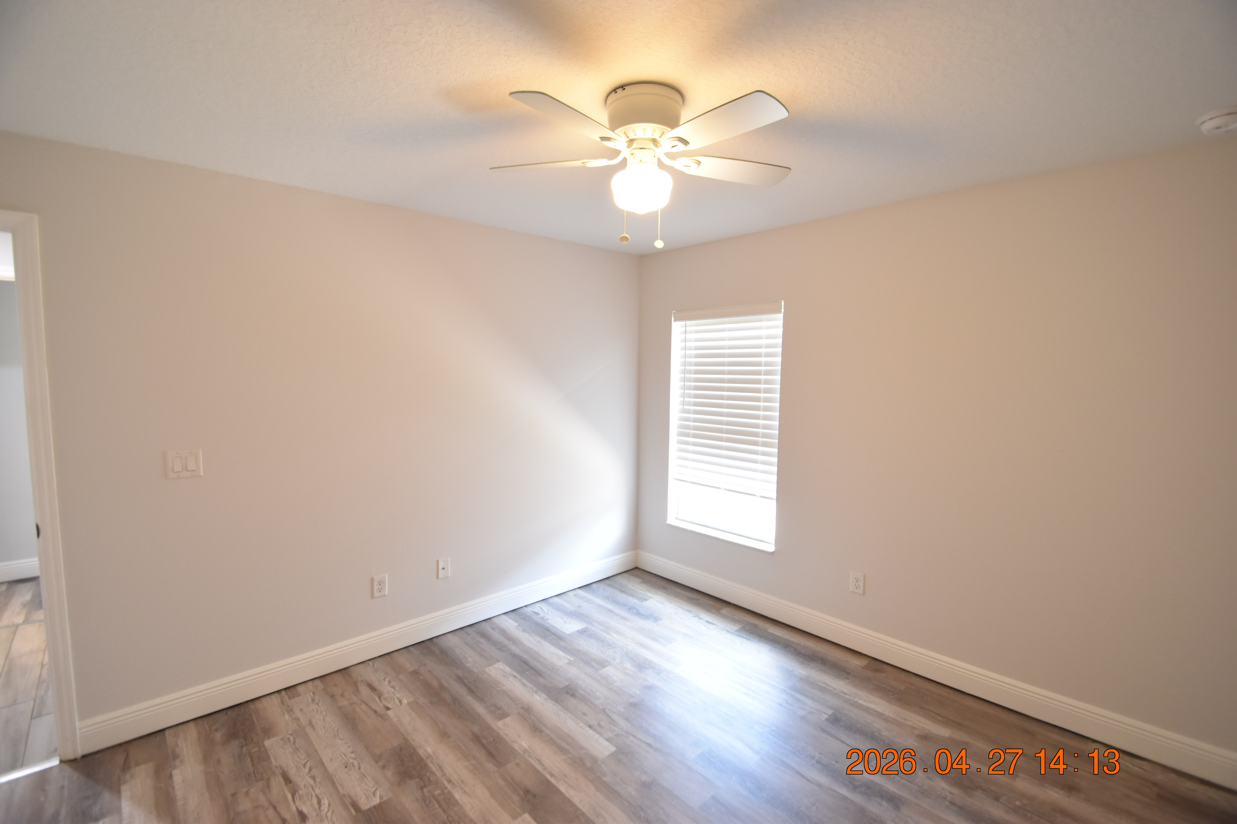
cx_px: 618
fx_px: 515
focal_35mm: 15
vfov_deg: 77.3
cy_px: 412
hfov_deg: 100.4
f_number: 3.5
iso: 800
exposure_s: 1/20
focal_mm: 10
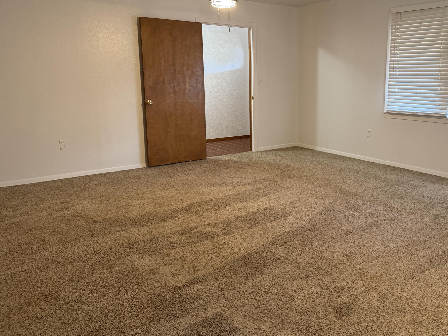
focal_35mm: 32
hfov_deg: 56.1
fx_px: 414
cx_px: 280
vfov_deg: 44.0
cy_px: 143
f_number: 1.78
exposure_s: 1/60
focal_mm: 6.76
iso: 320
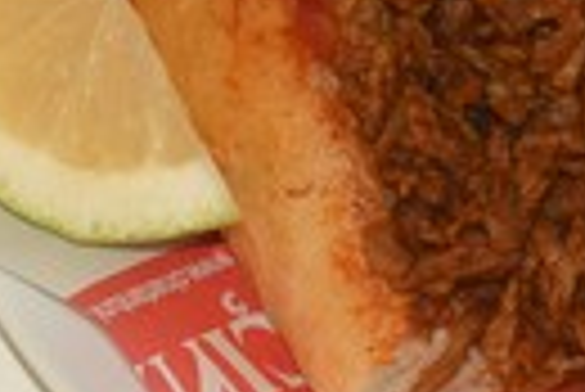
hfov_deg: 3.7
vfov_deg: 2.5
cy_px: -43
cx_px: 598
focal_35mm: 552
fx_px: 8980
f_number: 5.6
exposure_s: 1/50
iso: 200
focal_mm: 112
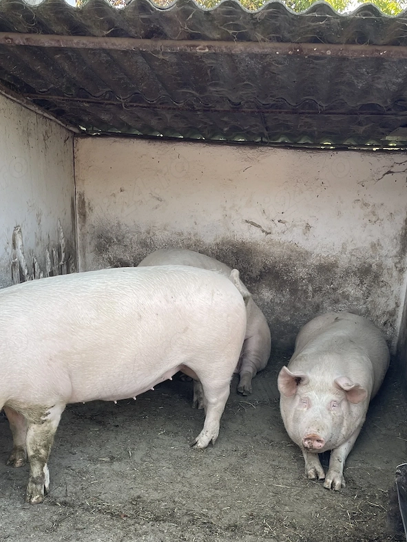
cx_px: 196
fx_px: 690
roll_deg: -1.8
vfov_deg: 41.3
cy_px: 424
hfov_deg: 32.9
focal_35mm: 44
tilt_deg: -25.4
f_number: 1.6
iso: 50
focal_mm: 4.2
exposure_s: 1/121
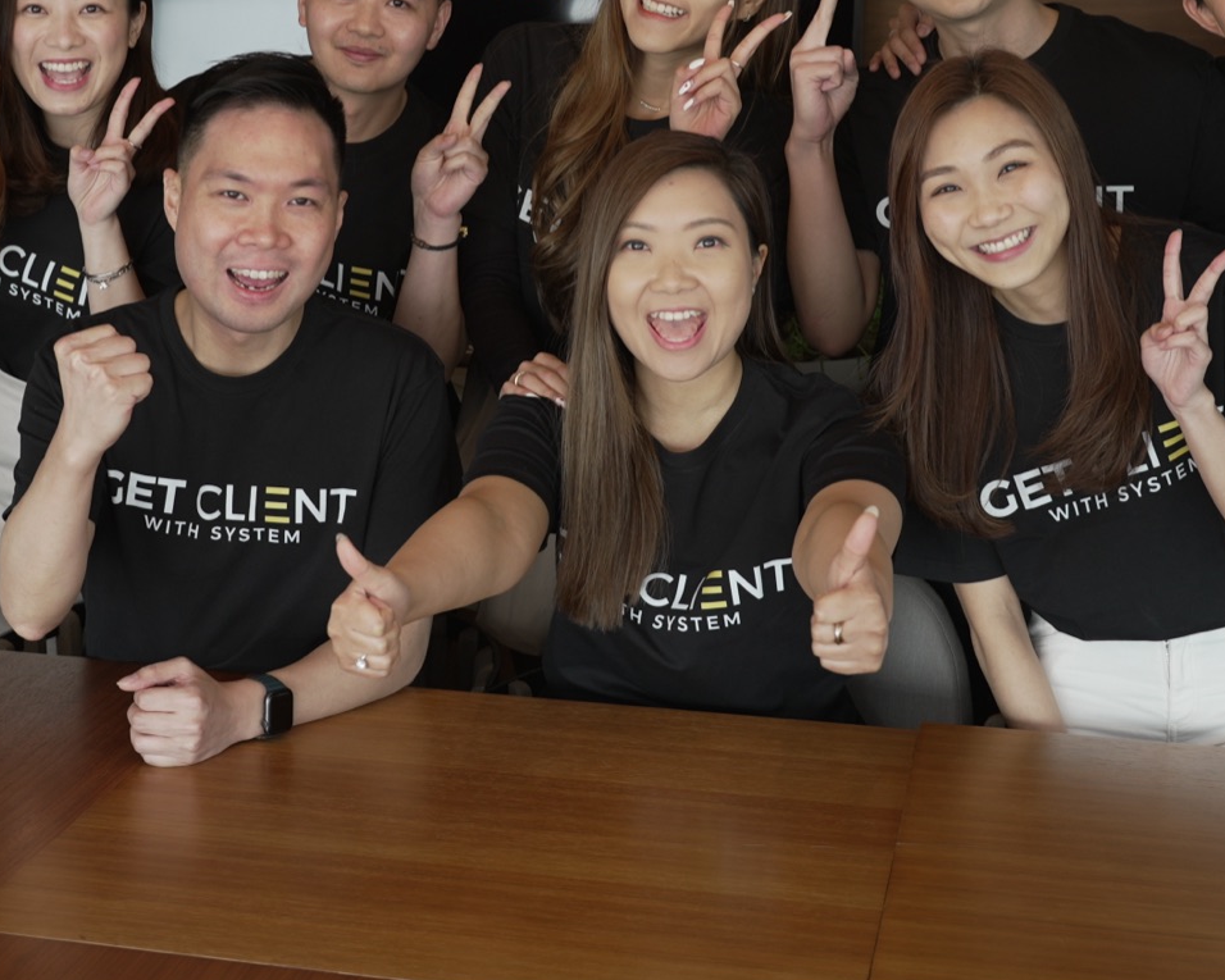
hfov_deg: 28.7
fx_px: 2393
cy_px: 176
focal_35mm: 66
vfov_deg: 22.8
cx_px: 506
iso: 160
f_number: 4
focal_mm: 35
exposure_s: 1/100
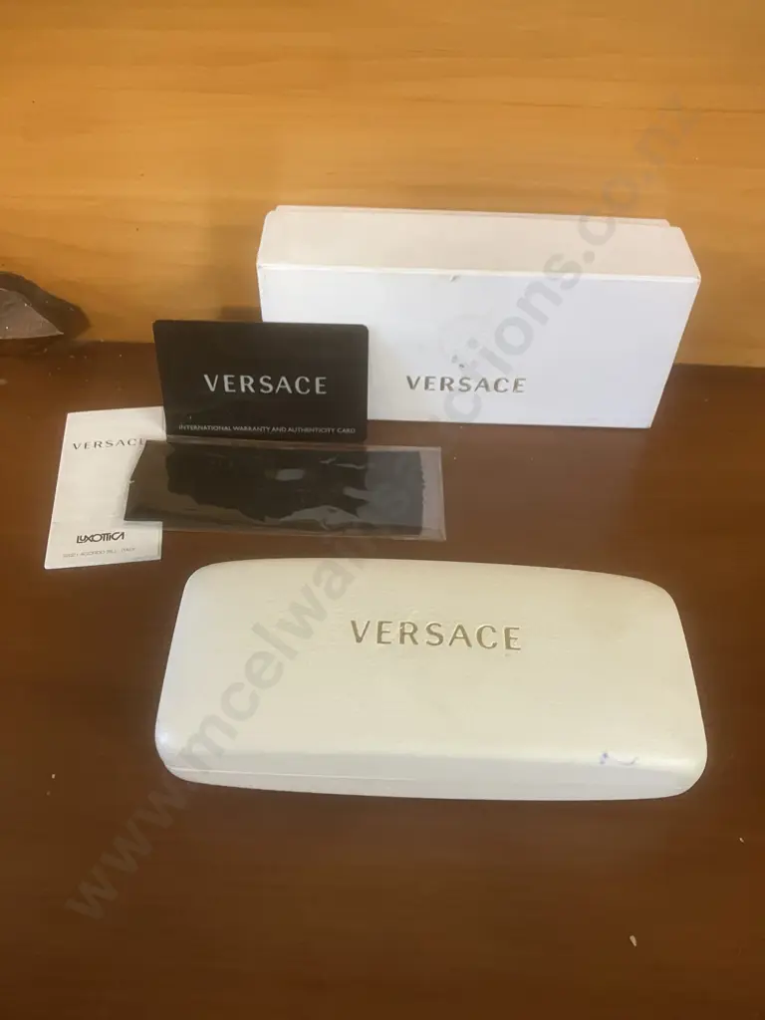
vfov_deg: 63.4
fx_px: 825
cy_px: 510
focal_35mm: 28
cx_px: 382
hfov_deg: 49.7
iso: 320
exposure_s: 1/50
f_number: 1.8
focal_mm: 3.99
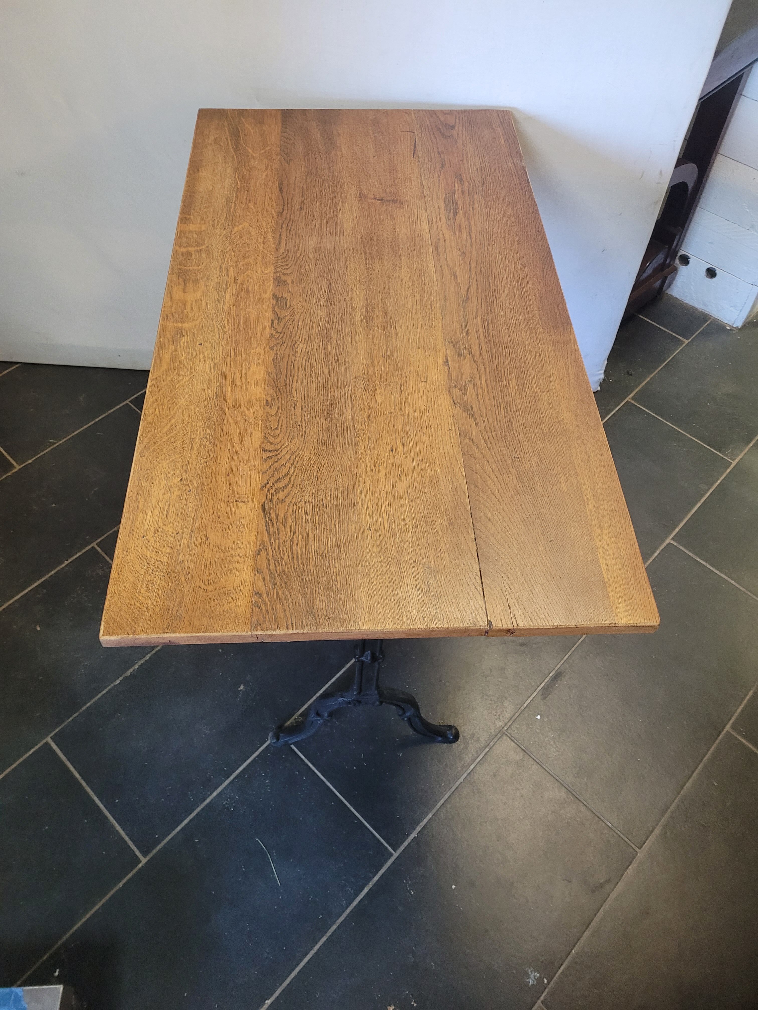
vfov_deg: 67.3
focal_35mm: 26
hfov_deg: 53.1
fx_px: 759
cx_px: 379
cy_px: 505
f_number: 1.8
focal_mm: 5.4
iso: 640
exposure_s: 1/50
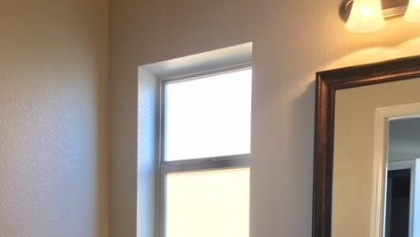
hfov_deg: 47.3
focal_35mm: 43
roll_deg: +0.8
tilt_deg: -2.0
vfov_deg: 25.2
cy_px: 279
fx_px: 479
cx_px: 210
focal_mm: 4.15
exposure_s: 1/40
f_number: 2.2
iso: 25
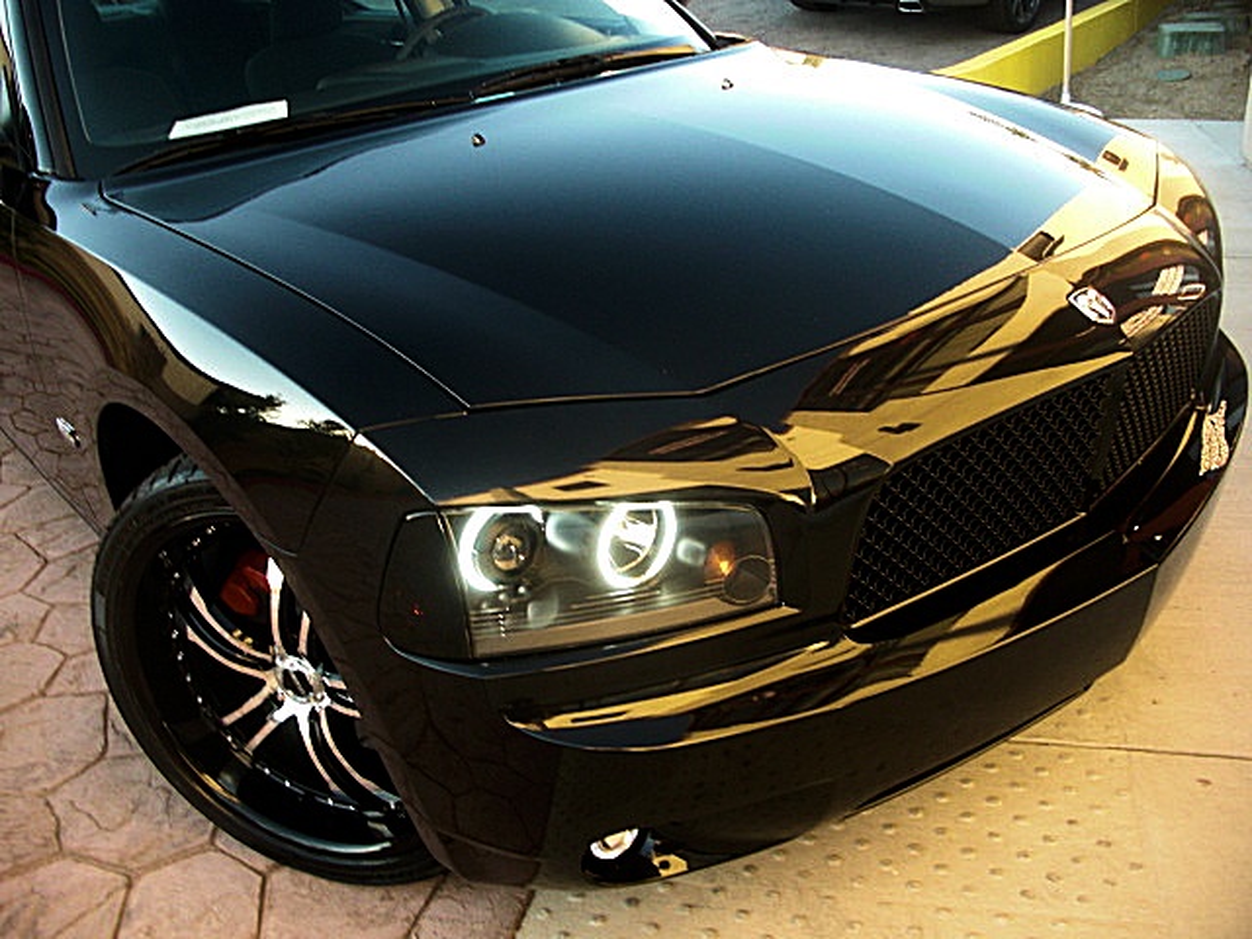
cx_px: 626
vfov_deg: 39.7
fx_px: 1302
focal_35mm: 36
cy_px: 470
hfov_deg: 51.4
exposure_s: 1/125
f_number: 2.8
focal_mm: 6.3
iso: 200
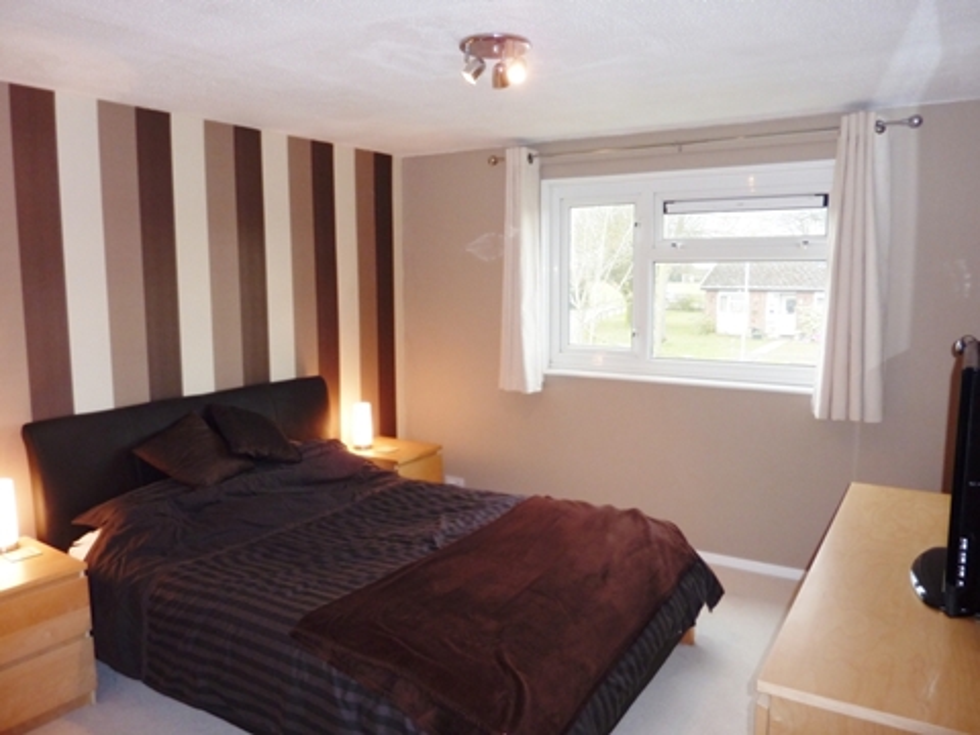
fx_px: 708
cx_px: 490
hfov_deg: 69.4
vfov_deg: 54.9
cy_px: 368
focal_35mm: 25
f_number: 3.3
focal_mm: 4.1
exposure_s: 1/30
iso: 200
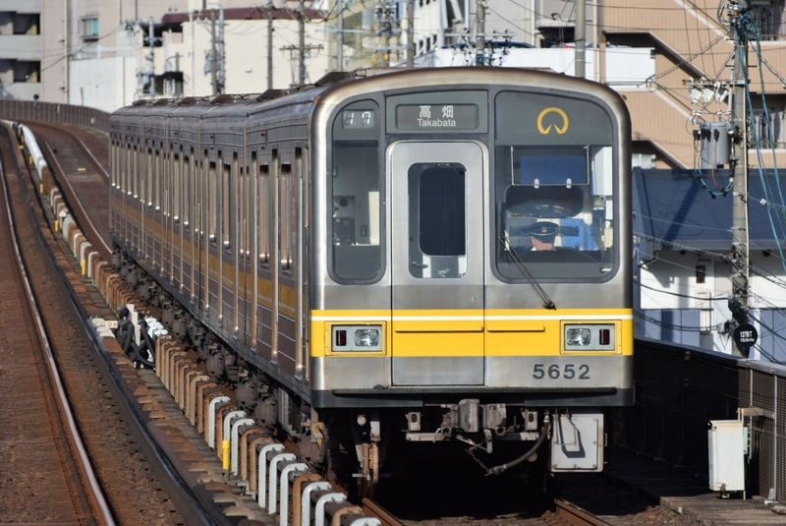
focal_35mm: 360
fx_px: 7867
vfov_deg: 3.8
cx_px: 393
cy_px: 263
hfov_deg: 5.7
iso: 100
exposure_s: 1/640
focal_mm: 240
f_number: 5.6
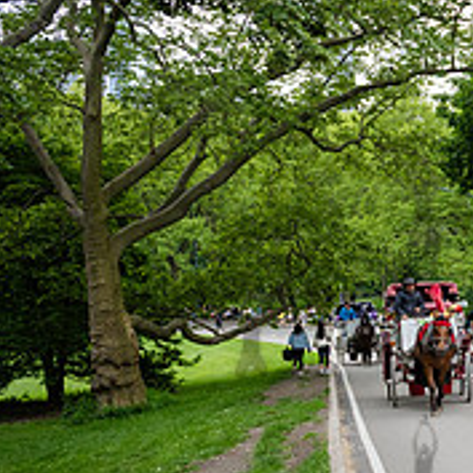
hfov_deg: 20.7
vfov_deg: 25.5
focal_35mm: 67
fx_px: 1036
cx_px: 767
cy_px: 330
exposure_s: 1/400
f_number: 3.5
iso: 1000
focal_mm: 24
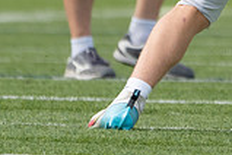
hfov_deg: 0.9
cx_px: 431
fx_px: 14054
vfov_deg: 0.6
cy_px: -99
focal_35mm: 2181
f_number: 5.6
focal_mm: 400
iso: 320
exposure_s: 1/1250
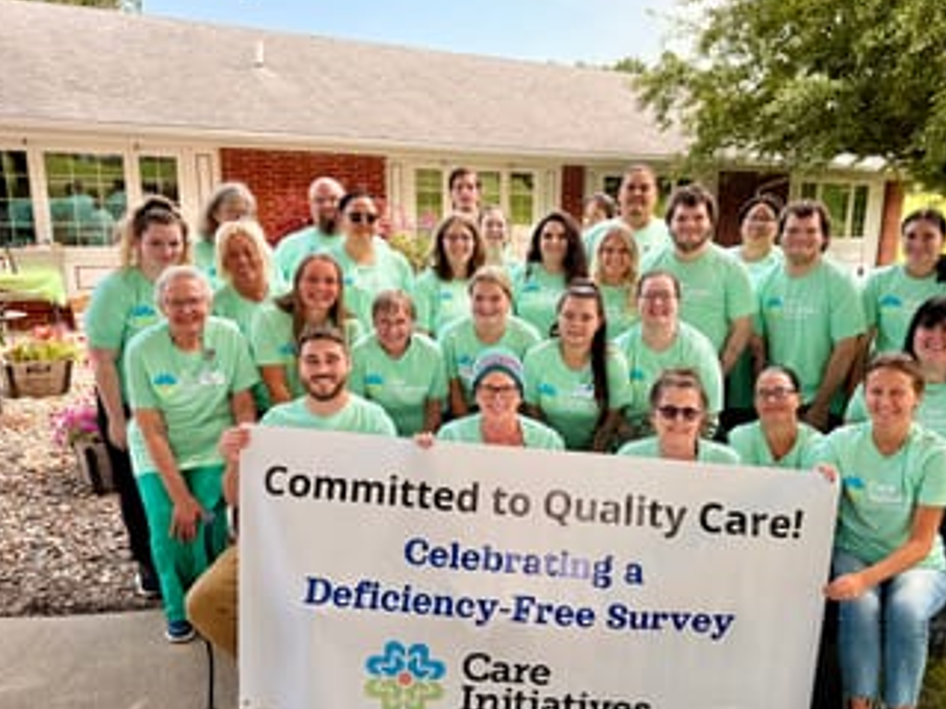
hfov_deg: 59.8
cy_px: 402
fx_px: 820
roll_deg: -1.3
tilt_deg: -14.0
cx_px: 523
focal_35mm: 30
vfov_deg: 46.7
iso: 100
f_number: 1.78
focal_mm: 6.76
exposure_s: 1/840
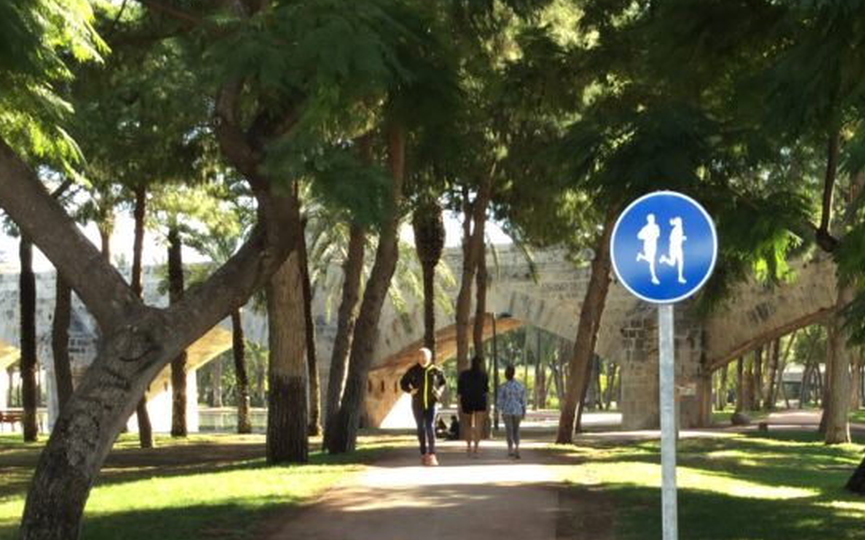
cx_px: 597
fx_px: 1461
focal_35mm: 62
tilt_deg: -8.3
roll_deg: +0.2
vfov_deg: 20.1
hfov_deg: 32.6
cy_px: 580
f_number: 2.4
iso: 25
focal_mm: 3.3
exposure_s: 1/106
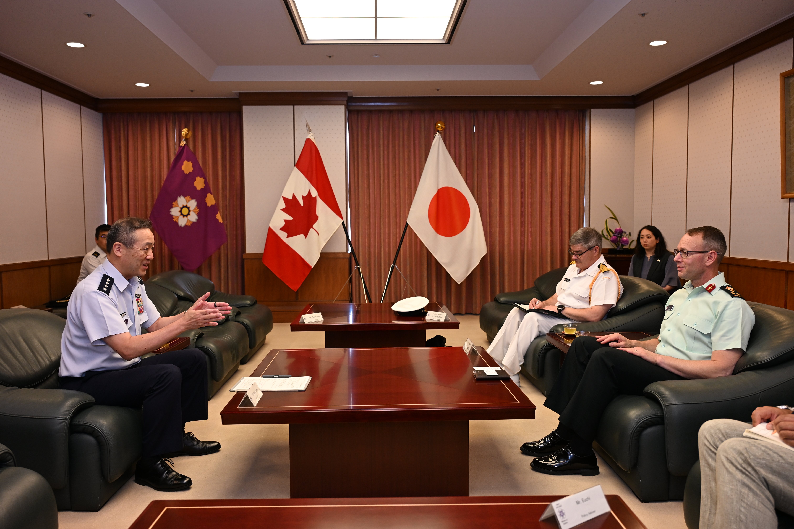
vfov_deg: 45.0
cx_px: 397
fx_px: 640
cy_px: 264
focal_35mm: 29
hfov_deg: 63.7
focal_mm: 29
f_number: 4
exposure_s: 1/200
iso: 1000
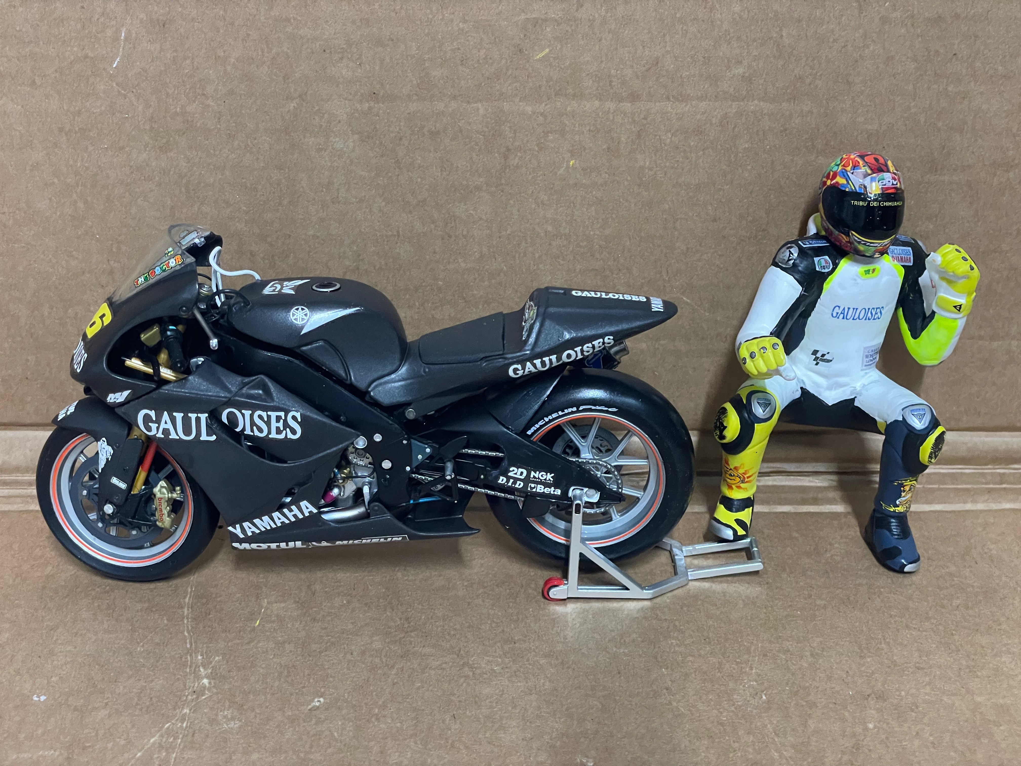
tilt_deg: -29.2
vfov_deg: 28.0
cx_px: 510
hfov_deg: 36.8
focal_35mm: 52
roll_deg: +1.5
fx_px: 1534
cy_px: 383
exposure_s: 1/50
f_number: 2
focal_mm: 6
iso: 640
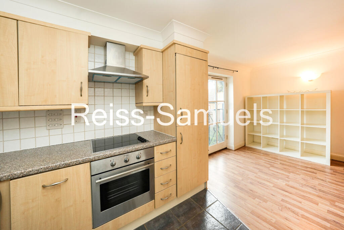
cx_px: 172
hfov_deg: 112.6
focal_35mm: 12
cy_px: 115
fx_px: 115
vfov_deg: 90.0
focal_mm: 12
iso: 500
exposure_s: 1/125
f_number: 5
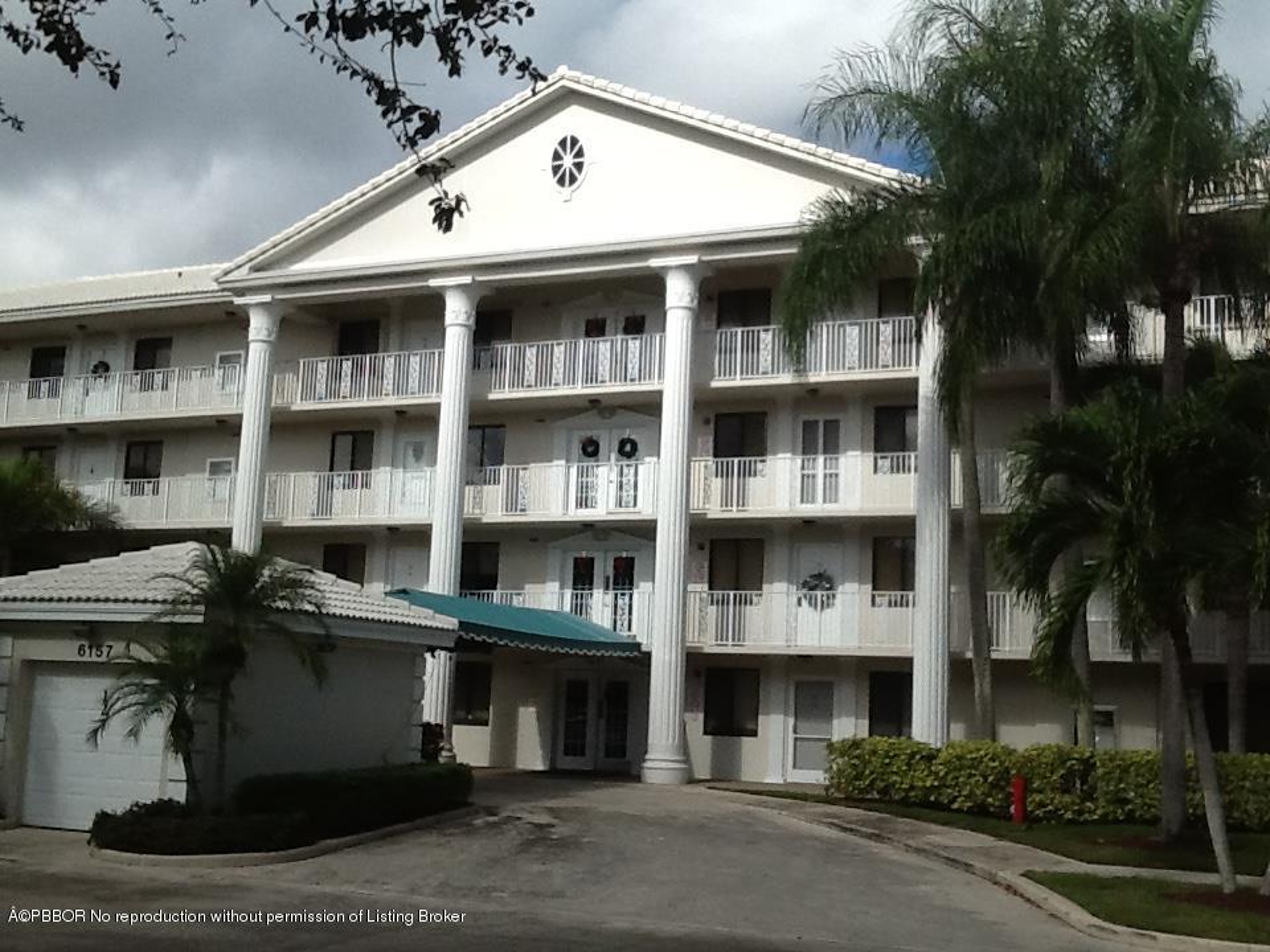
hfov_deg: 42.9
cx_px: 635
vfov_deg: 32.9
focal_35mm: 44
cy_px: 476
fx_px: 1614
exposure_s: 1/2232
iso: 40
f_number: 2.4
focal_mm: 2.03
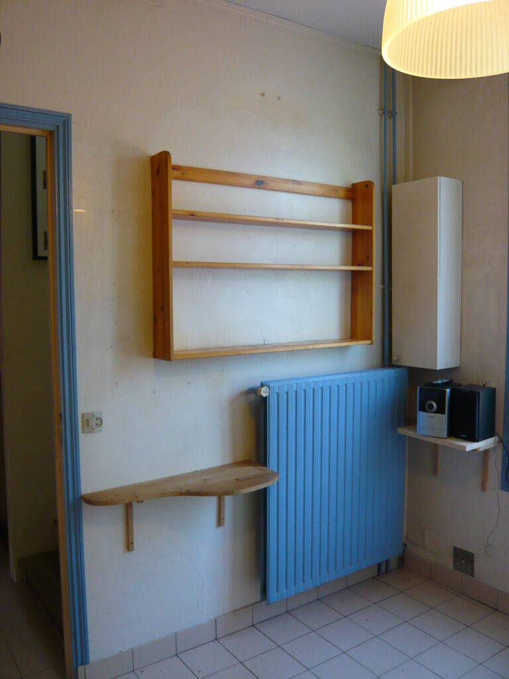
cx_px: 254
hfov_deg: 49.7
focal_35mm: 28
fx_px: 549
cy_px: 340
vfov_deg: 63.4
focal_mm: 4.6
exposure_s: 1/30
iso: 200
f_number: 2.8
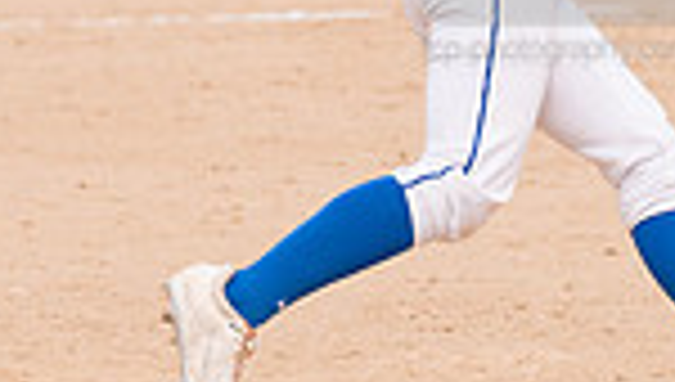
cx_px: 558
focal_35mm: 1059
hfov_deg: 2.0
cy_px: -94
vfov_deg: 1.2
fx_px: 18988
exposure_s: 1/1600
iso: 320
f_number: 5.6
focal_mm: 175
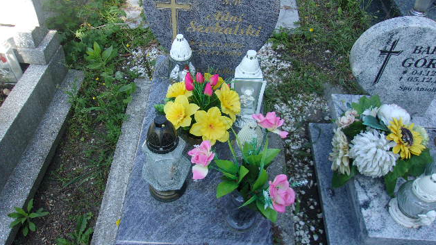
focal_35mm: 30
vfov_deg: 38.9
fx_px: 347
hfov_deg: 64.3
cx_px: 216
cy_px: 112
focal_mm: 4.9
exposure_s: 1/210
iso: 80
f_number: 3
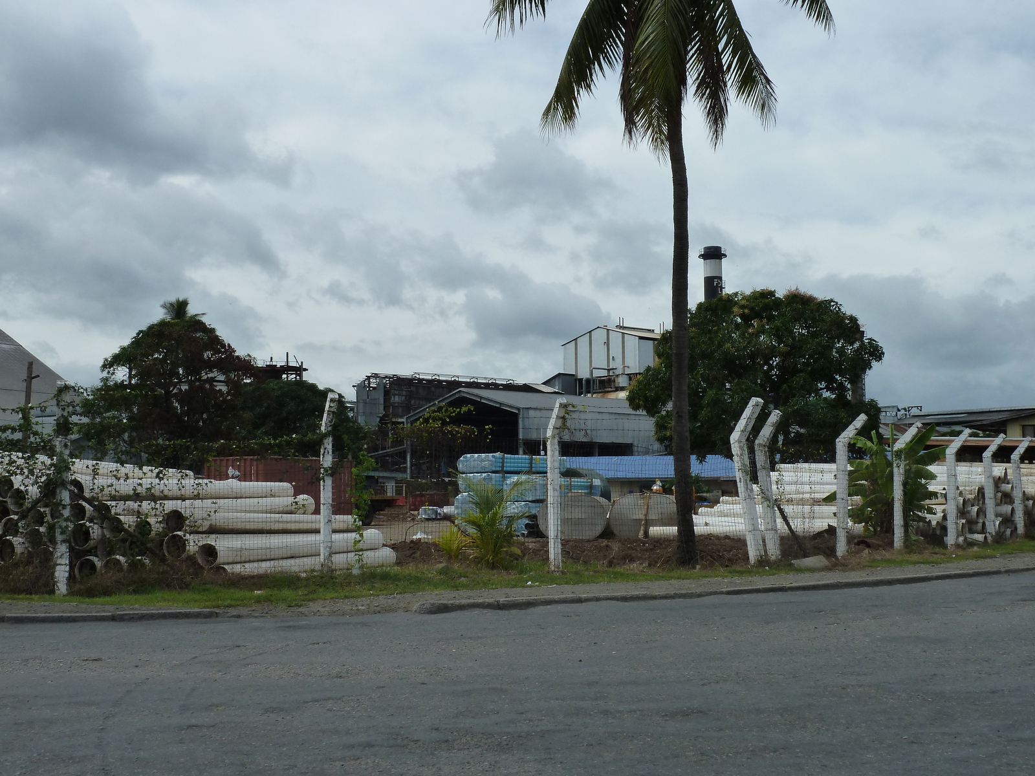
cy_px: 388
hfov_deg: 42.9
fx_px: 1316
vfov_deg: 32.9
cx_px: 518
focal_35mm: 44
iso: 125
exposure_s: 1/500
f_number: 5.6
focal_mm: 7.3
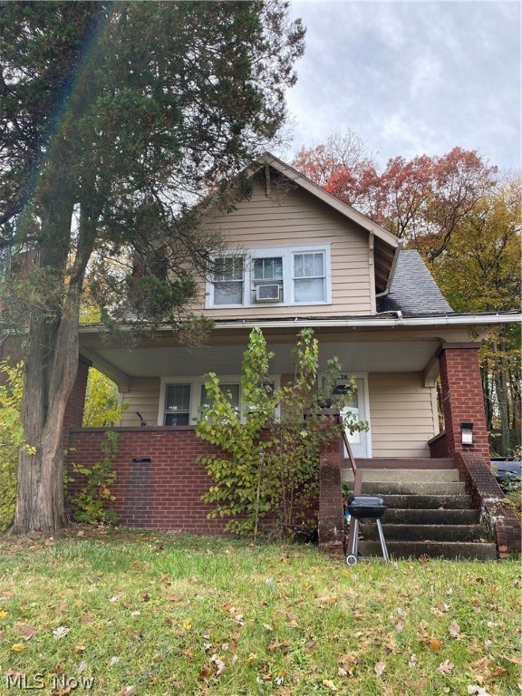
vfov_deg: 67.3
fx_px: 523
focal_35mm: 26
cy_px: 348
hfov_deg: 53.1
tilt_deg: +16.7
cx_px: 261
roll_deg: -0.8
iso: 32
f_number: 1.8
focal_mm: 4.25
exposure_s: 1/408
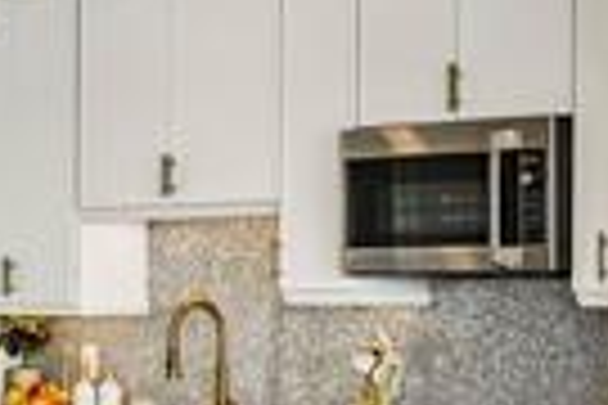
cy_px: 288
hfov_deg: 16.9
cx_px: 405
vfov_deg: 11.3
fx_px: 2043
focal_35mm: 121
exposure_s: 1/40
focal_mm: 16
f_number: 8
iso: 200
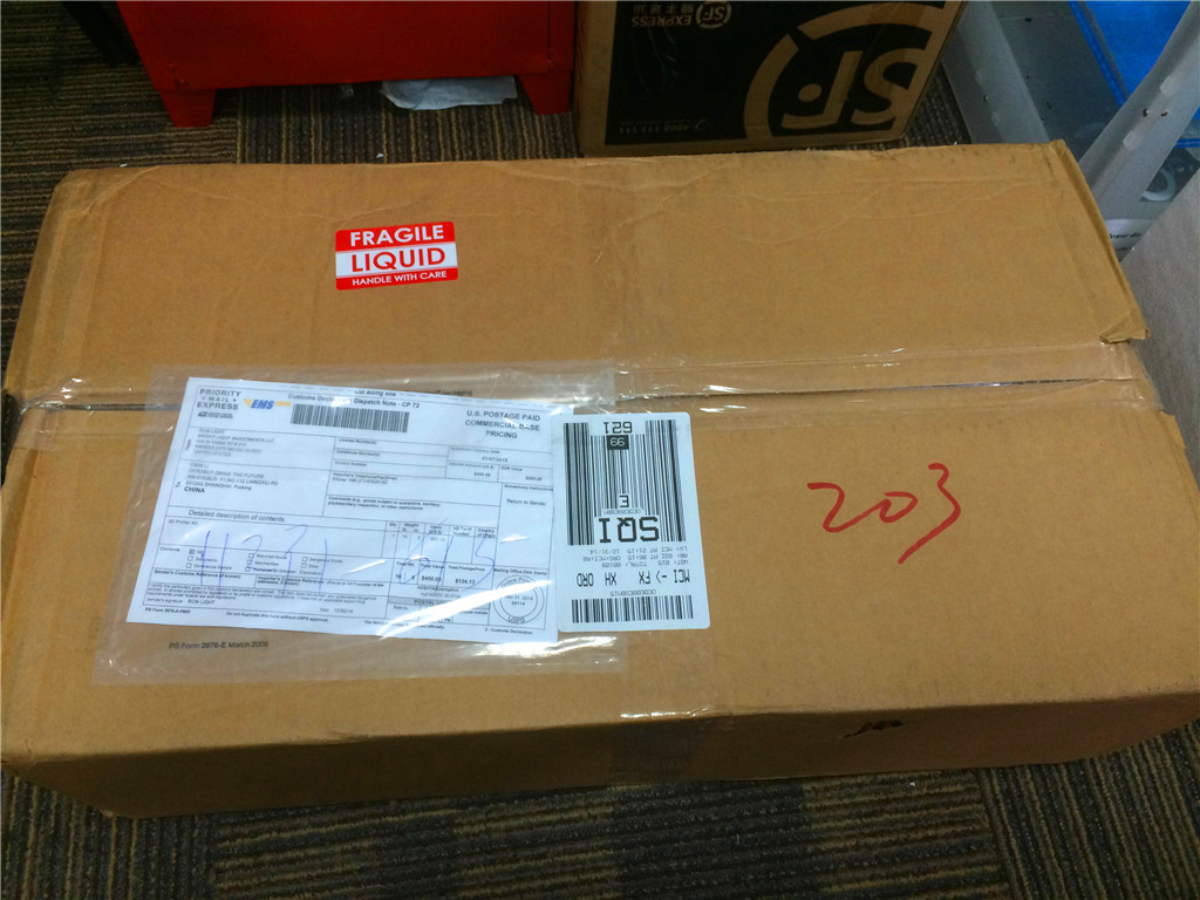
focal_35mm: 29
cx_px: 600
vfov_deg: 48.2
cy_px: 450
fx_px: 1005
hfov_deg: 61.7
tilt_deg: -62.7
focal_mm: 4.15
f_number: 2.2
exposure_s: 1/33
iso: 125
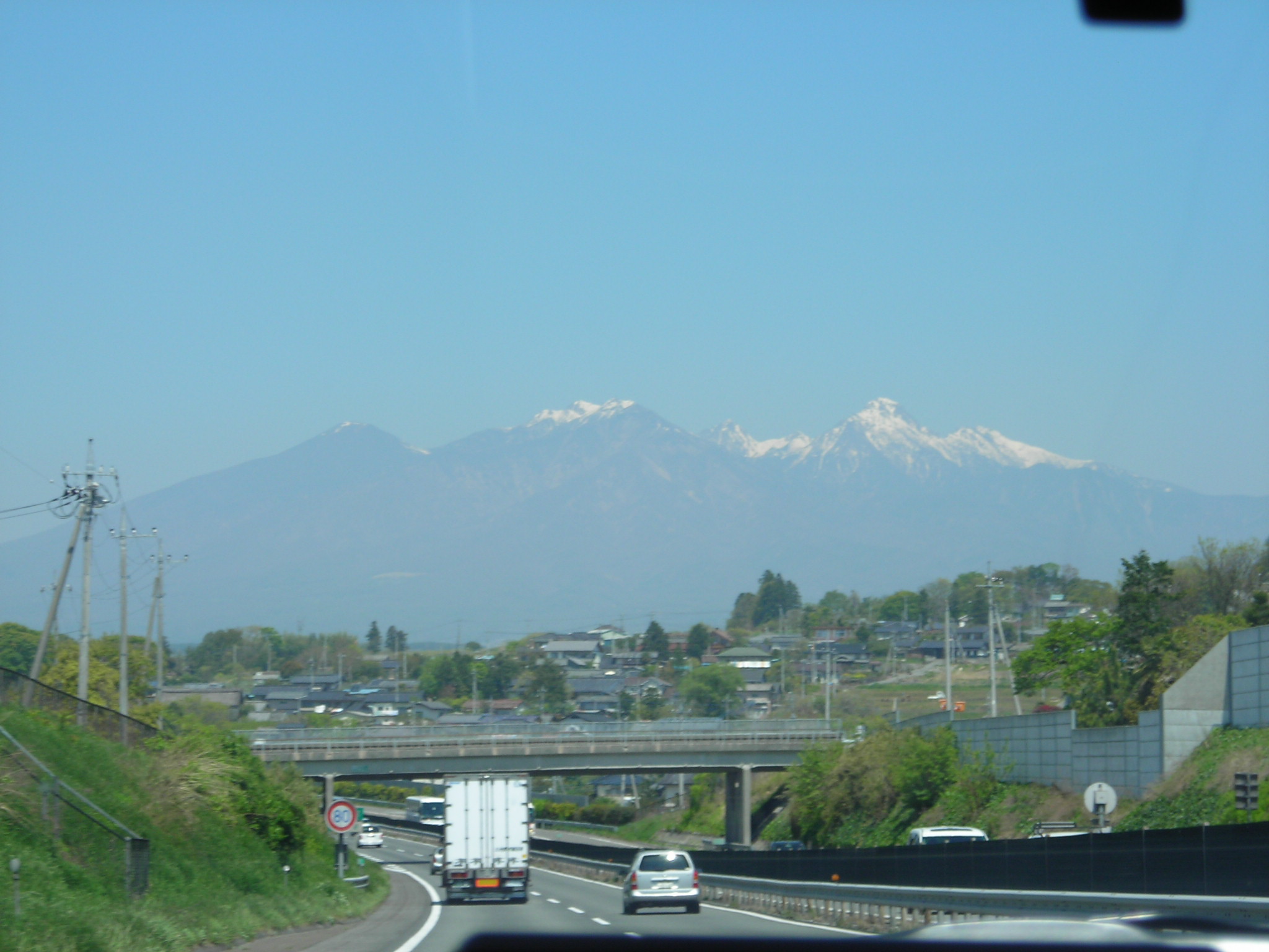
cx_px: 634
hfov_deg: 17.0
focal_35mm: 116
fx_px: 4252
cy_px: 476
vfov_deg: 12.8
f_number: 5.3
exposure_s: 1/219
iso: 50
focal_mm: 19.2
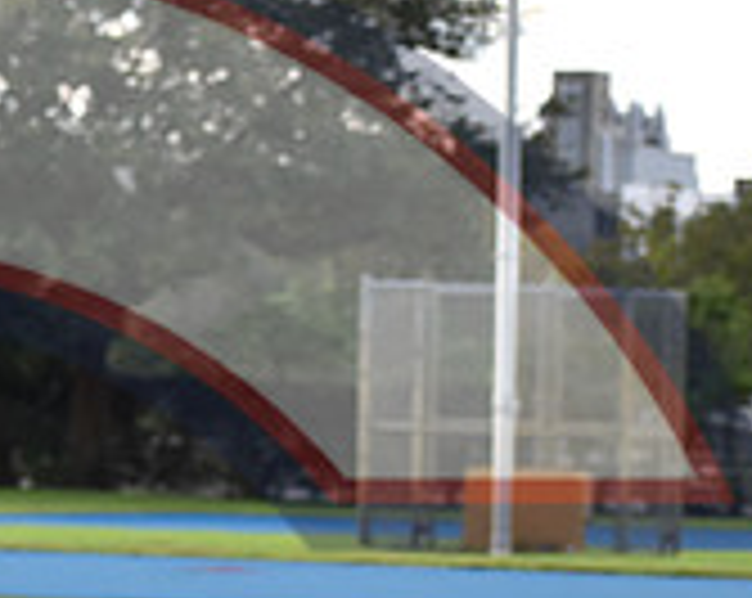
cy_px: 731
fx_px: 7621
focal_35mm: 343
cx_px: -180
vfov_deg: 4.5
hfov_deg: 5.6
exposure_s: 1/800
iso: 800
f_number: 4.5
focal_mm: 70
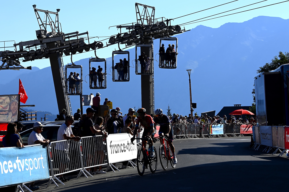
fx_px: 931
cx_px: 144
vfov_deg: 11.8
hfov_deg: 17.6
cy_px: 96
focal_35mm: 116
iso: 320
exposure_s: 1/2500
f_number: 6.3
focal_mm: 116
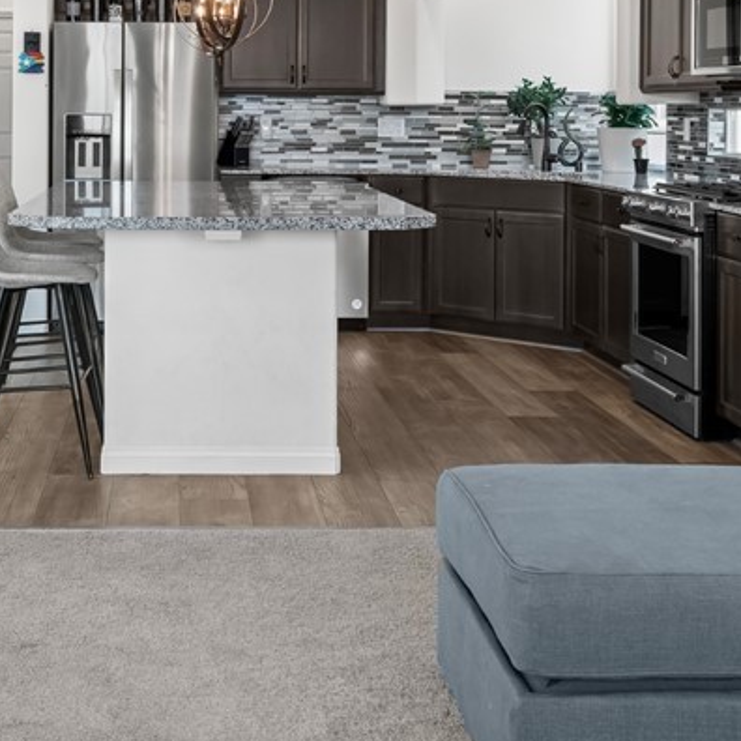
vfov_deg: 29.6
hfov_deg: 30.1
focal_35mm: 56
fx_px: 1356
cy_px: 114
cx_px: 193
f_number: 8
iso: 400
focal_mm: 24
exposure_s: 1/40
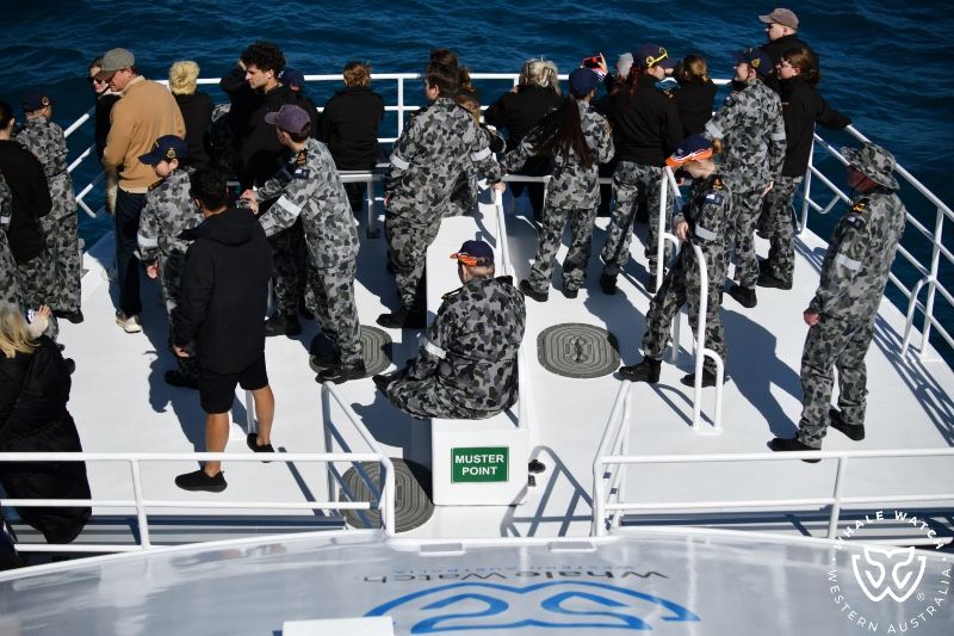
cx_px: 477
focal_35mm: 60
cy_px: 318
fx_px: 1590
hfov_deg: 33.4
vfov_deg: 22.6
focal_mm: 60
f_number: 5
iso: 320
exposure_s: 1/8000
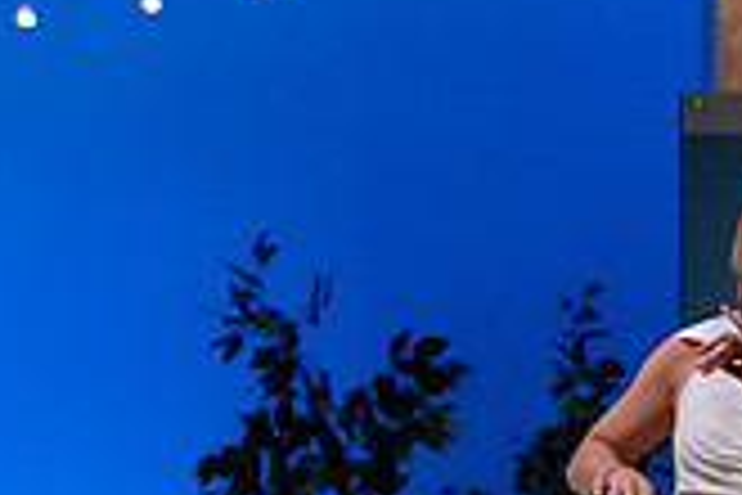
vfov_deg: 3.7
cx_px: 890
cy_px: 515
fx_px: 7605
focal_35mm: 369
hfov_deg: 5.6
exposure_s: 1/400
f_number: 3.5
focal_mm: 105
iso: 4000
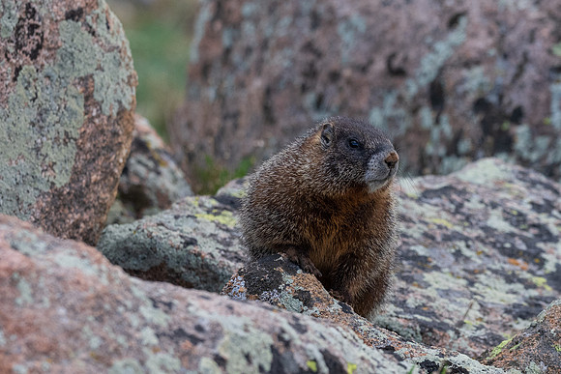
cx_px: 362
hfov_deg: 2.9
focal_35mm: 717
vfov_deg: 1.9
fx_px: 11179
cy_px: 279
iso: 1000
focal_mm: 330
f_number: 6.3
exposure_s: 1/640
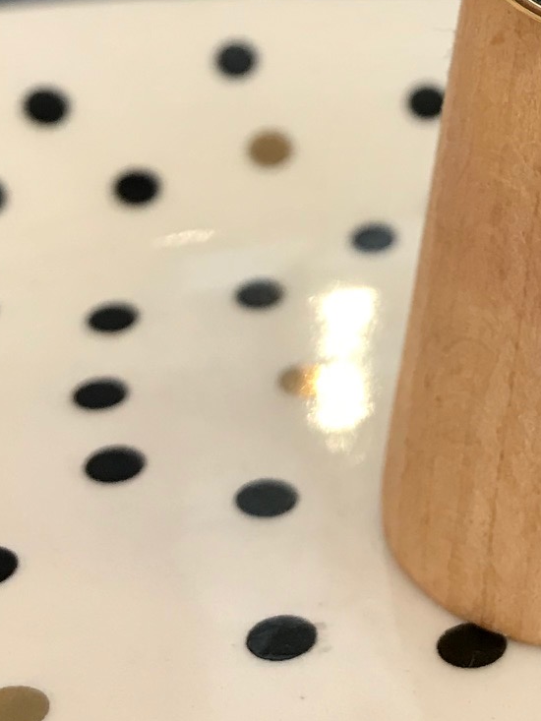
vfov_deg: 23.5
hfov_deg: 18.5
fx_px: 1604
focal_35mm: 77
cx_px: 578
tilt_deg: -16.8
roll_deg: -1.9
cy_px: -103
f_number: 1.8
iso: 40
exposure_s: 1/20
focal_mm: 3.99
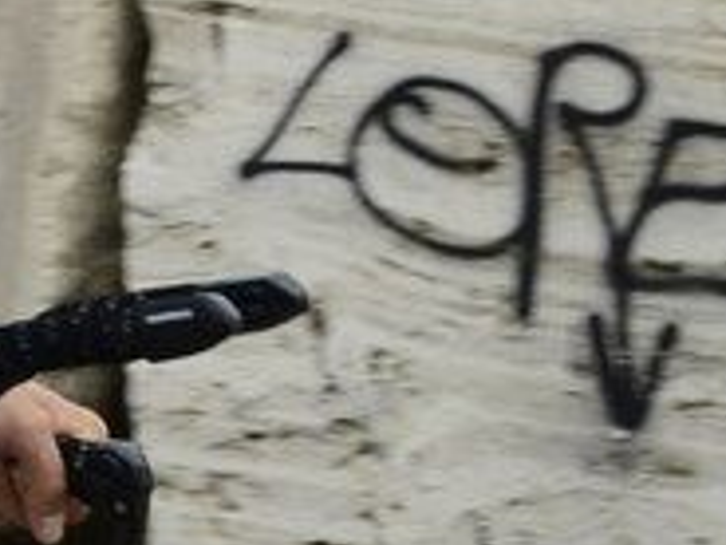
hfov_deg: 6.4
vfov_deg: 5.0
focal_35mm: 300
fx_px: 6292
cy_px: 205
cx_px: -631
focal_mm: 48
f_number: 8
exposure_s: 1/1000
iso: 800
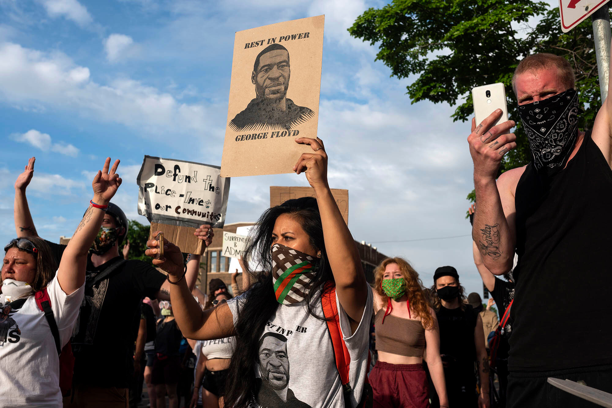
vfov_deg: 37.8
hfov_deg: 54.4
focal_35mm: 35
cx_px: 306
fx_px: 595
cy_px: 204
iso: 160
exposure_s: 1/400
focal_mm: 35
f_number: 9
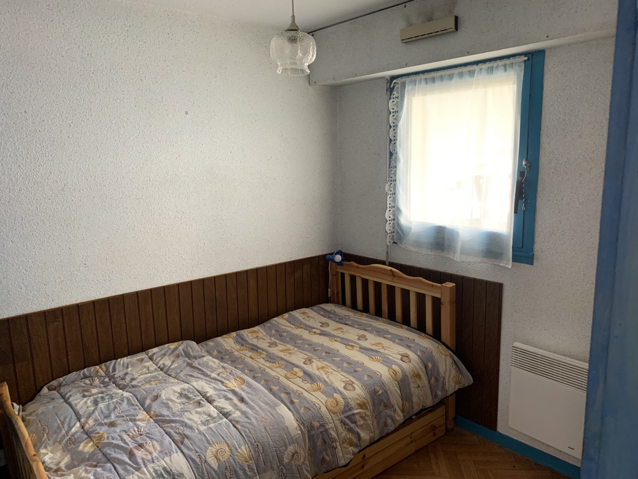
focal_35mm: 26
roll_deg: +1.0
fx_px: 479
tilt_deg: -11.1
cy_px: 240
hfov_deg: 67.3
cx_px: 319
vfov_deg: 53.1
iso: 200
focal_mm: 4.25
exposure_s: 1/50
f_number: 1.8
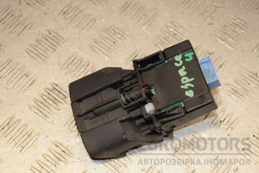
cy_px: 86
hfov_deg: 23.4
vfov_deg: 15.7
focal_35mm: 87
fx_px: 626
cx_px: 130
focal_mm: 58
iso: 800
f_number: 7.1
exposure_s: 1/200
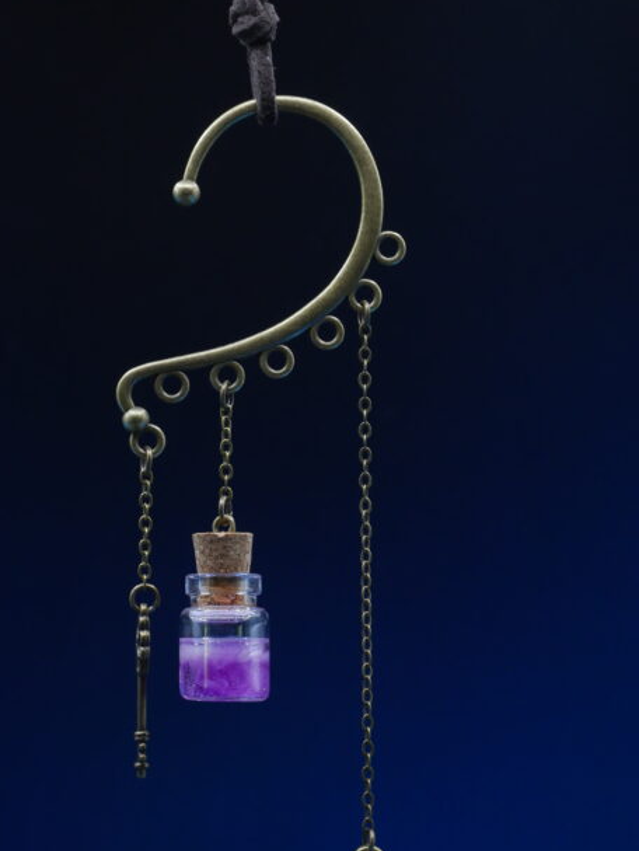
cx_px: 252
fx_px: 1942
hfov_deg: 18.7
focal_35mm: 79
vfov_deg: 24.7
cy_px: 508
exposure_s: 1/60
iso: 800
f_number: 6.3
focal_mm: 30
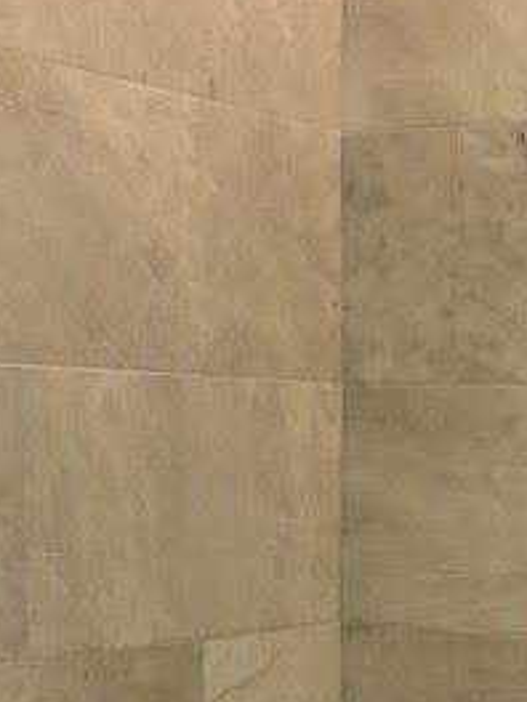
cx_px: 490
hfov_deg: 14.5
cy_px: 856
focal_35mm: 101
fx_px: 2050
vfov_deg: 18.4
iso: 500
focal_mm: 5.96
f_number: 1.6
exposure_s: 1/60
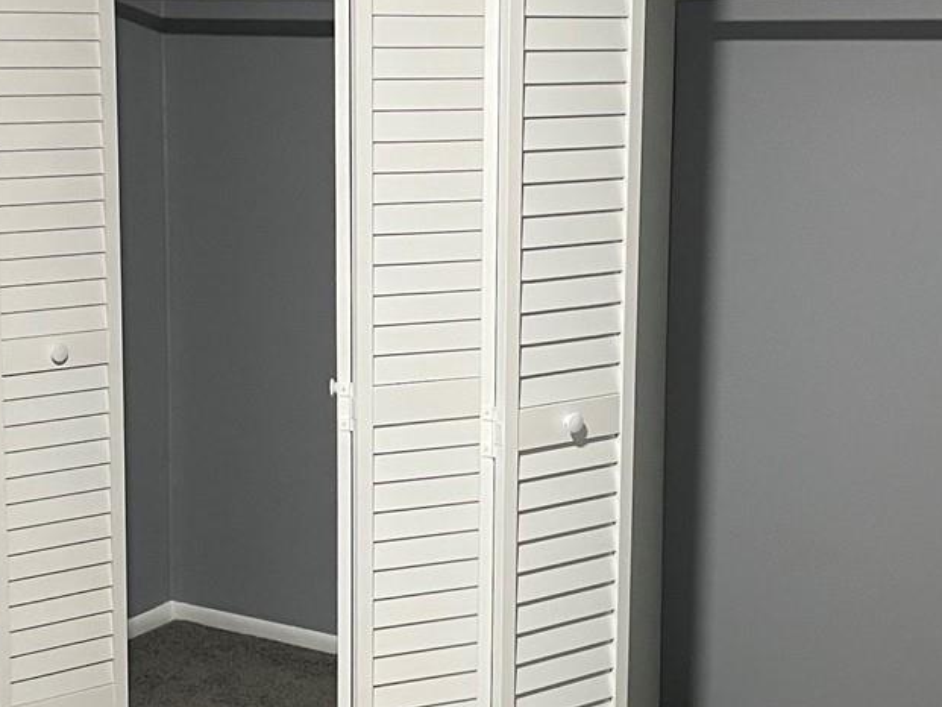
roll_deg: +0.2
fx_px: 1824
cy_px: 346
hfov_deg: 29.0
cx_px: 438
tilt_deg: -10.0
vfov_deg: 21.9
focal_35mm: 67
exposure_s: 1/60
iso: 400
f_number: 1.6
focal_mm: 4.2
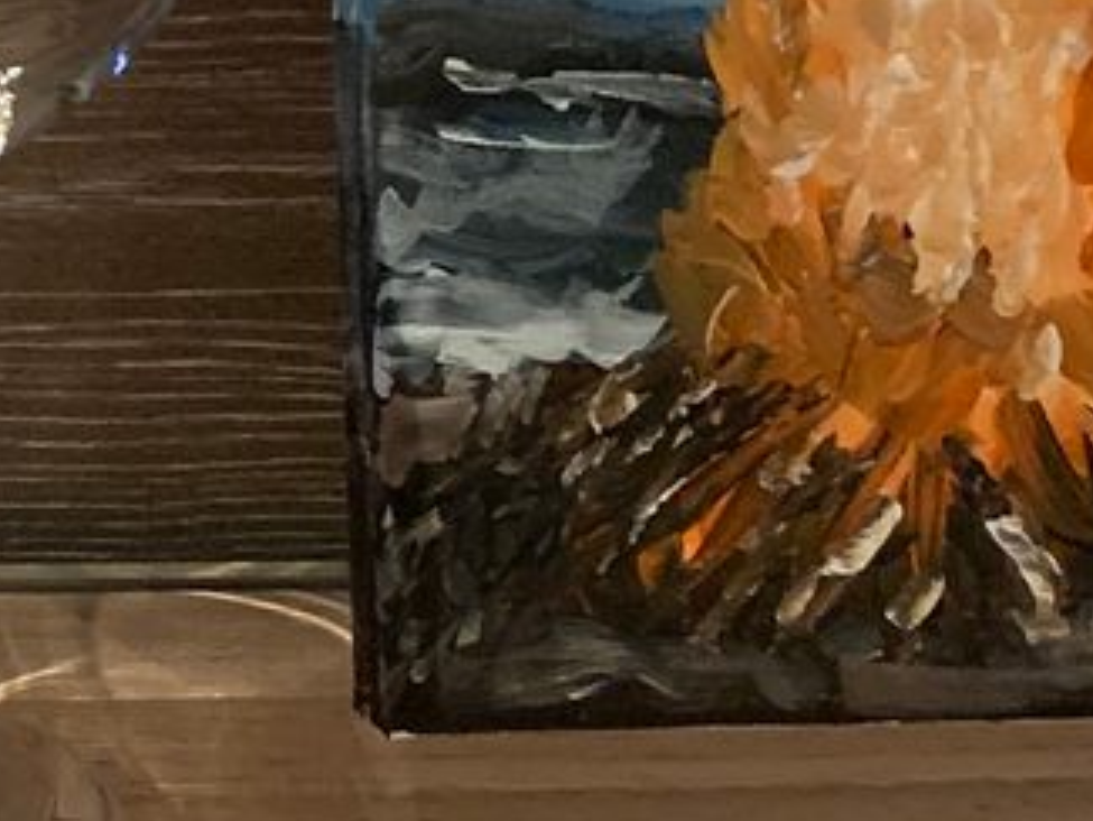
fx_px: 4043
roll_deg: +0.8
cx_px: -834
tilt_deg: -15.0
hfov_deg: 13.8
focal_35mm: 128
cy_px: -141
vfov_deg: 11.4
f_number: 1.8
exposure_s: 1/30
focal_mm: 4.25
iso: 500
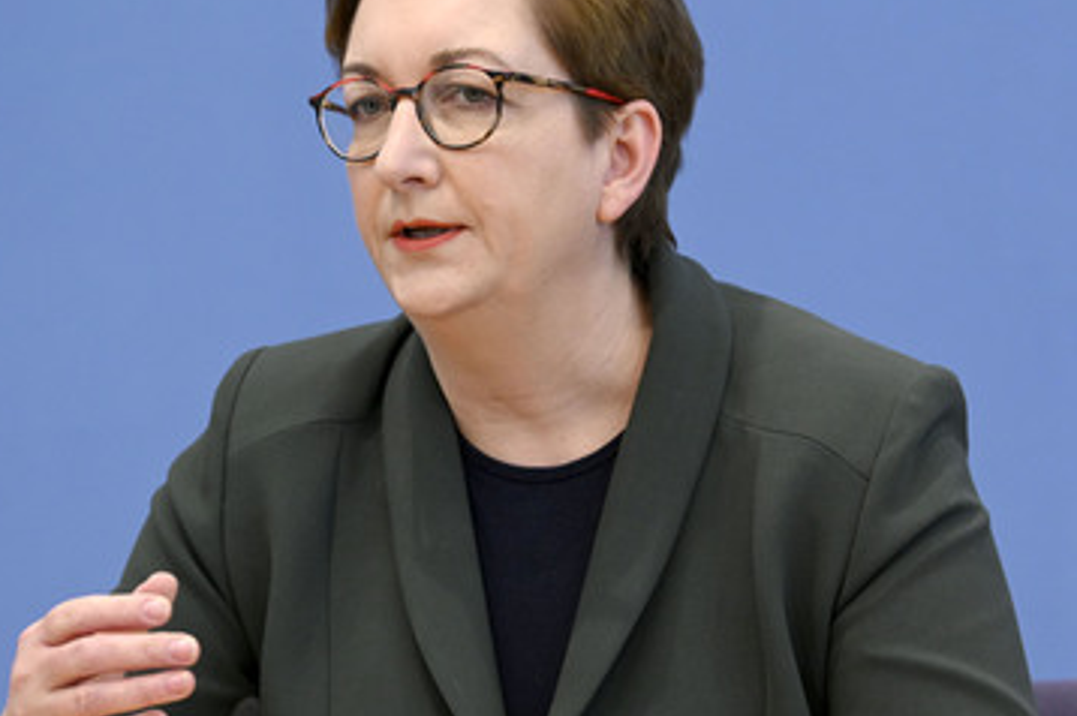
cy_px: 283
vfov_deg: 9.4
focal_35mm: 146
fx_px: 4364
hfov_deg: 14.1
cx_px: 537
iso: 4000
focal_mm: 116
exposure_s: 1/1000
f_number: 5
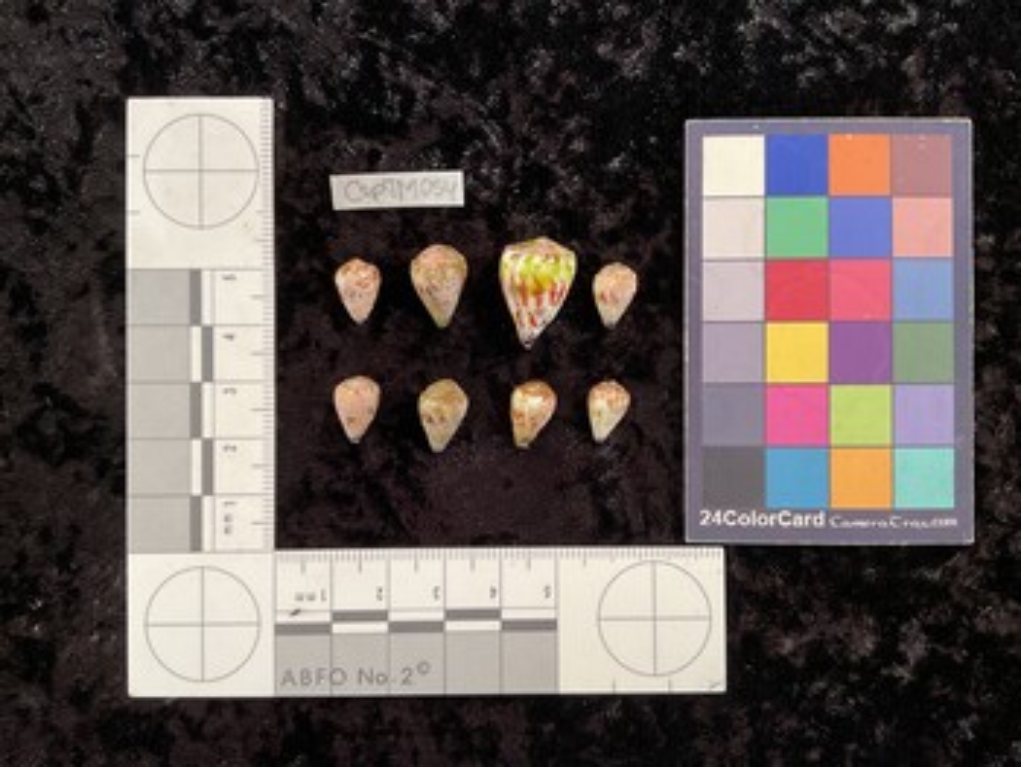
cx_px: 510
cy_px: 384
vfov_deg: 48.3
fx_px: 856
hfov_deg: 61.6
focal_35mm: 29
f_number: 1.8
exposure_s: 1/50
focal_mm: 3
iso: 50
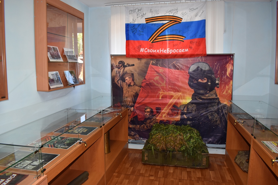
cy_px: 92
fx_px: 209
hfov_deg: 67.4
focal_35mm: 27
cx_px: 139
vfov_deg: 47.9
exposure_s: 1/100
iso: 800
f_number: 5
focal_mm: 18
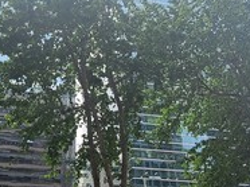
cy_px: 130
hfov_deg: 43.6
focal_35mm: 42
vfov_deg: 33.8
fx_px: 303
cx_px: 67
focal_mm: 2.2
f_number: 2.2
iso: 50
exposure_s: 1/207
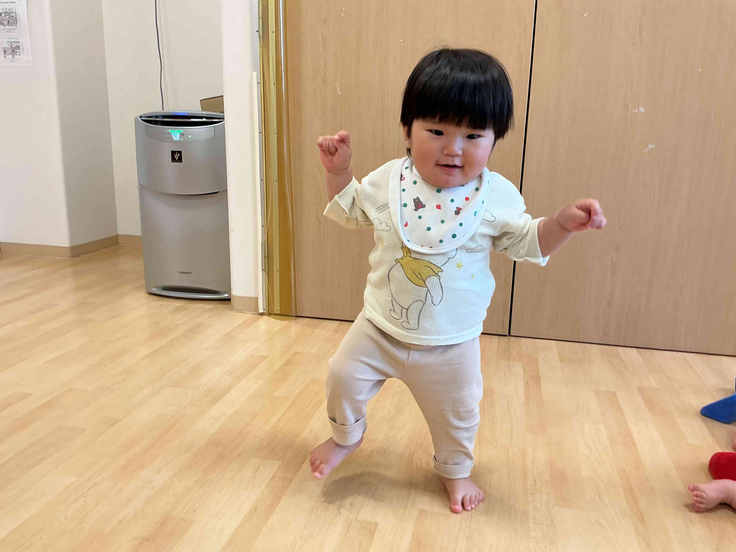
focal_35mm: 29
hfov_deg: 61.7
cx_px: 368
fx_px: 617
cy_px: 276
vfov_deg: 48.2
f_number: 1.8
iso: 50
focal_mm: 3
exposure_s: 1/100
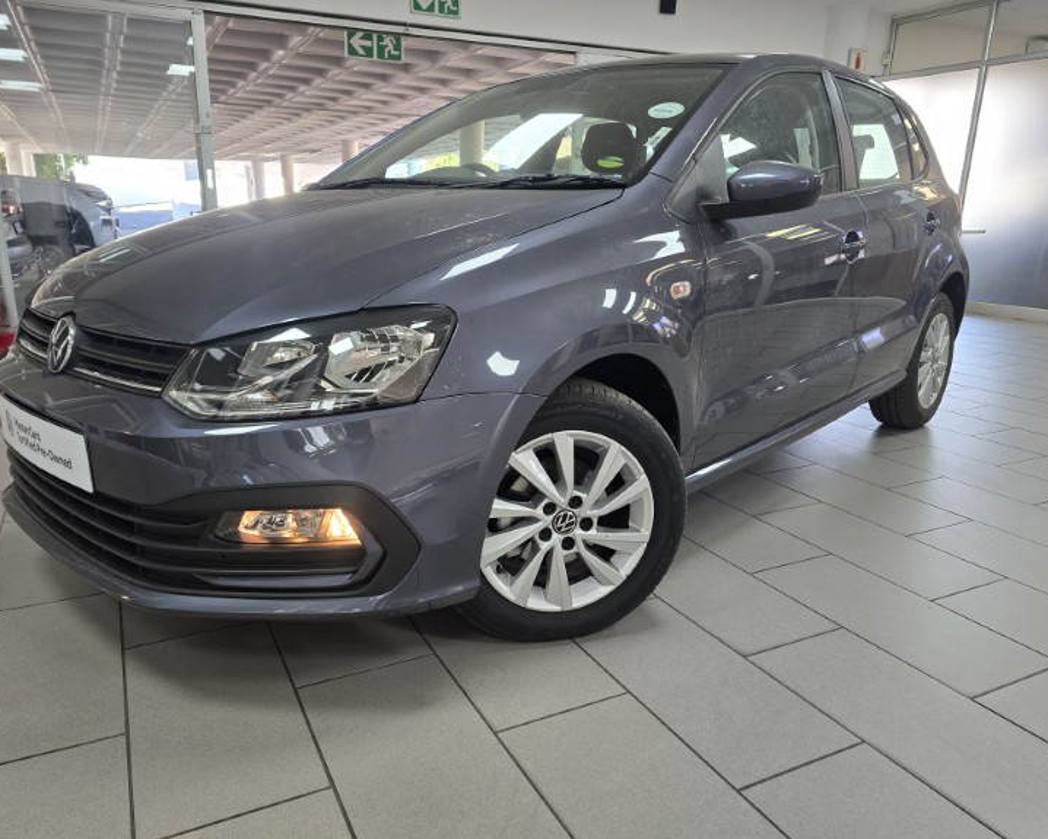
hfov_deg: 68.0
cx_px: 496
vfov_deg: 56.8
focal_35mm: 25
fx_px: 776
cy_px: 426
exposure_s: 1/100
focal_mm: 6.3
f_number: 1.7
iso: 100
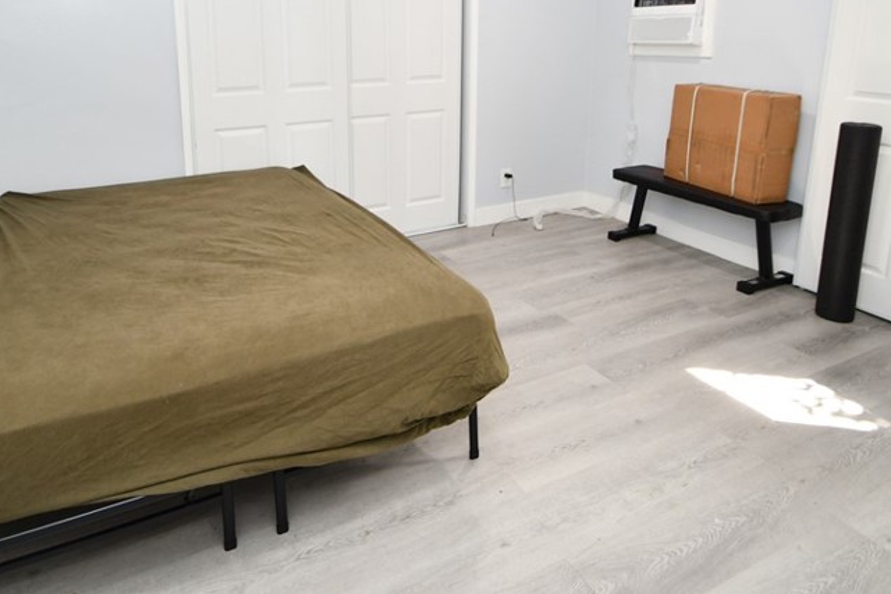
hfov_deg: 73.4
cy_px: 154
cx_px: 391
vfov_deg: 51.1
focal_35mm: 24
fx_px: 594
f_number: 4
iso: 360
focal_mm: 10
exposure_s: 1/60
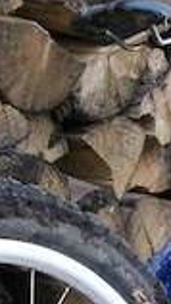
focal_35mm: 117
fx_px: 942
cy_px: 326
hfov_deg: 9.9
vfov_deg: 17.7
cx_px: 298
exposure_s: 1/132
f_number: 2.8
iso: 160
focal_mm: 5.7
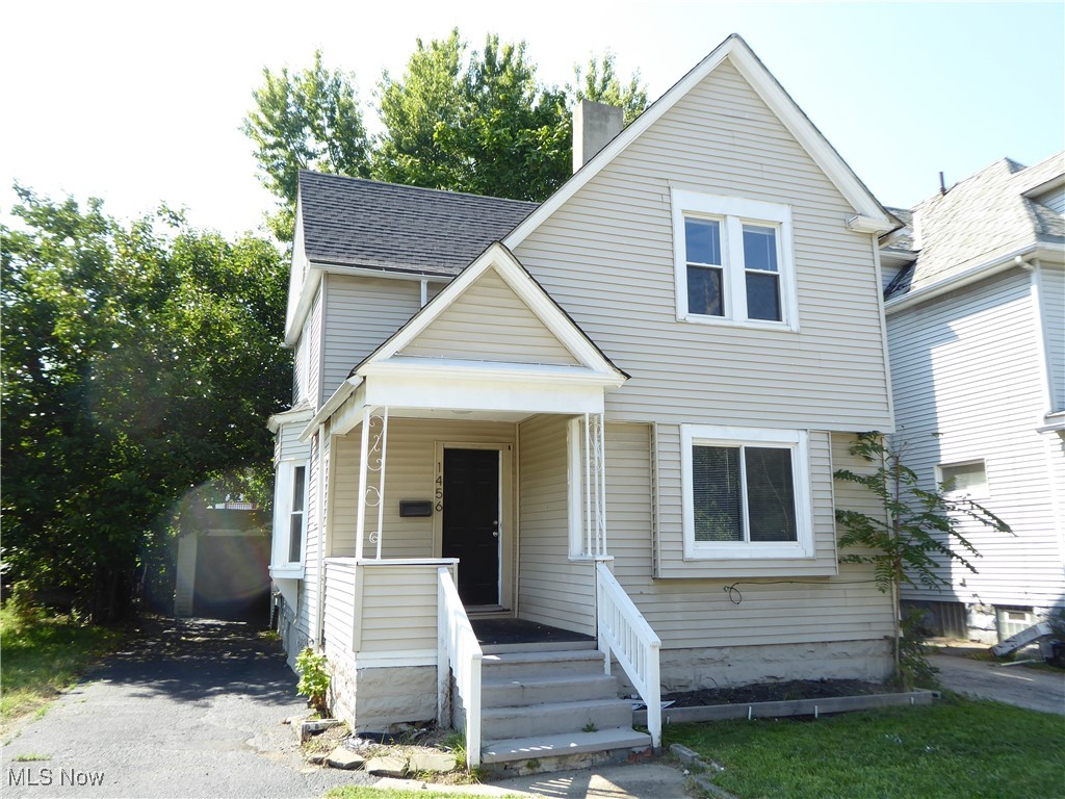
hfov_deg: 61.7
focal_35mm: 29
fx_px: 892
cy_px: 400
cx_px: 532
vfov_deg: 48.2
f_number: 3.5
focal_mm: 5
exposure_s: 1/200
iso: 80
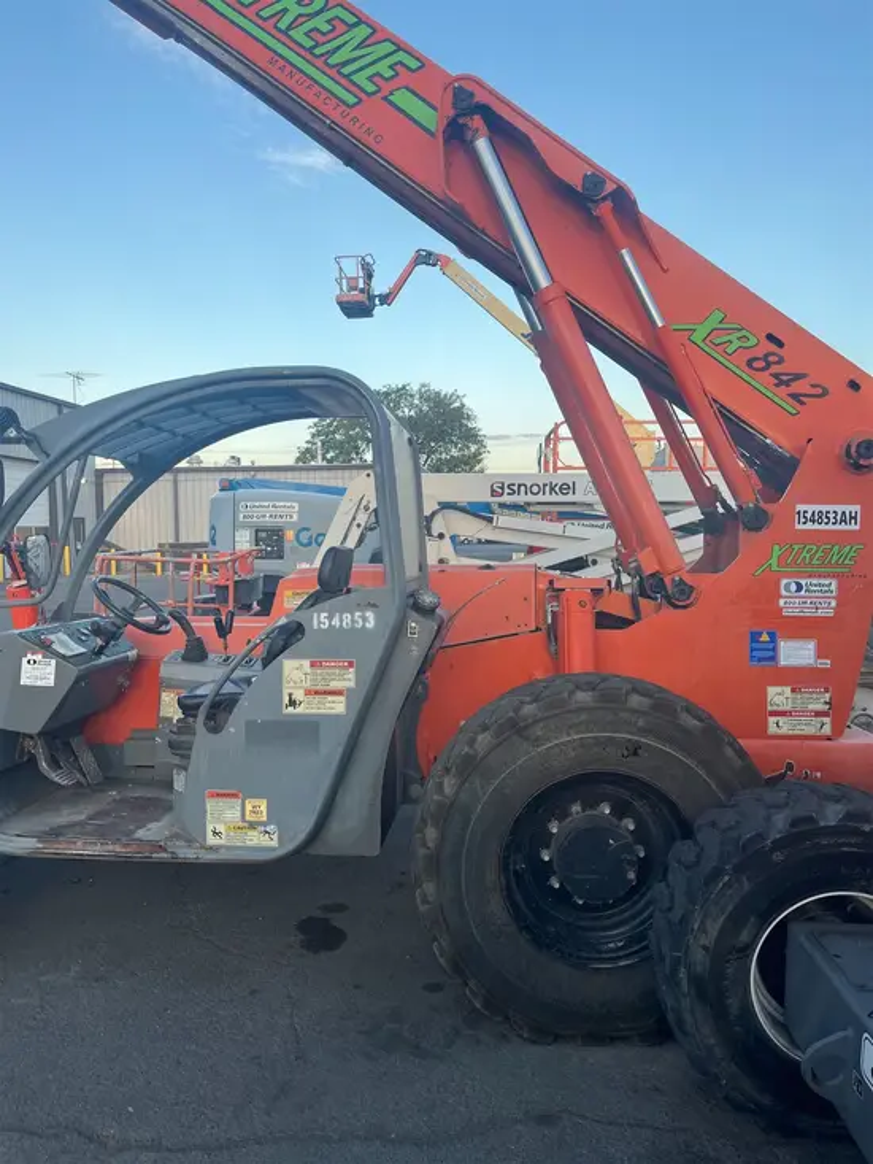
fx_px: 874
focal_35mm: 26
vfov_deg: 67.3
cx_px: 436
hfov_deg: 53.1
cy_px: 582
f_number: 1.6
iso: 32
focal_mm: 5.1
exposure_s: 1/122
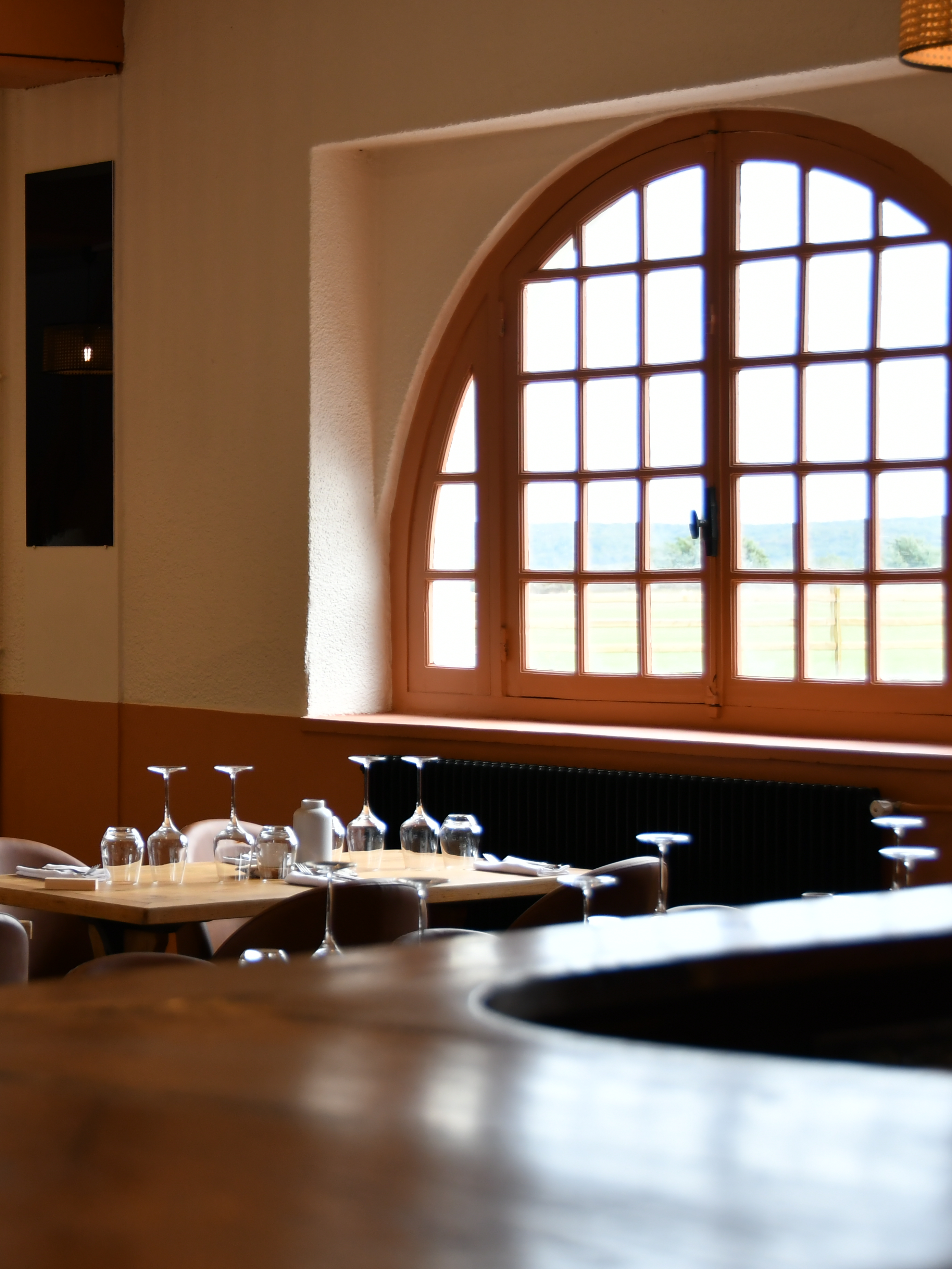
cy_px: 635
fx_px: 3336
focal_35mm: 91
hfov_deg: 16.0
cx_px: 42
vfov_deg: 21.5
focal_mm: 42
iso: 400
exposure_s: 1/250
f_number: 4.5
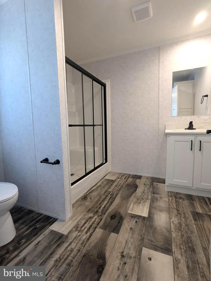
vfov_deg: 94.4
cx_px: 106
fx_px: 130
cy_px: 140
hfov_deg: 78.2
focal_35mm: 16
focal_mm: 2.35
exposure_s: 1/30
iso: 75
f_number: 2.2
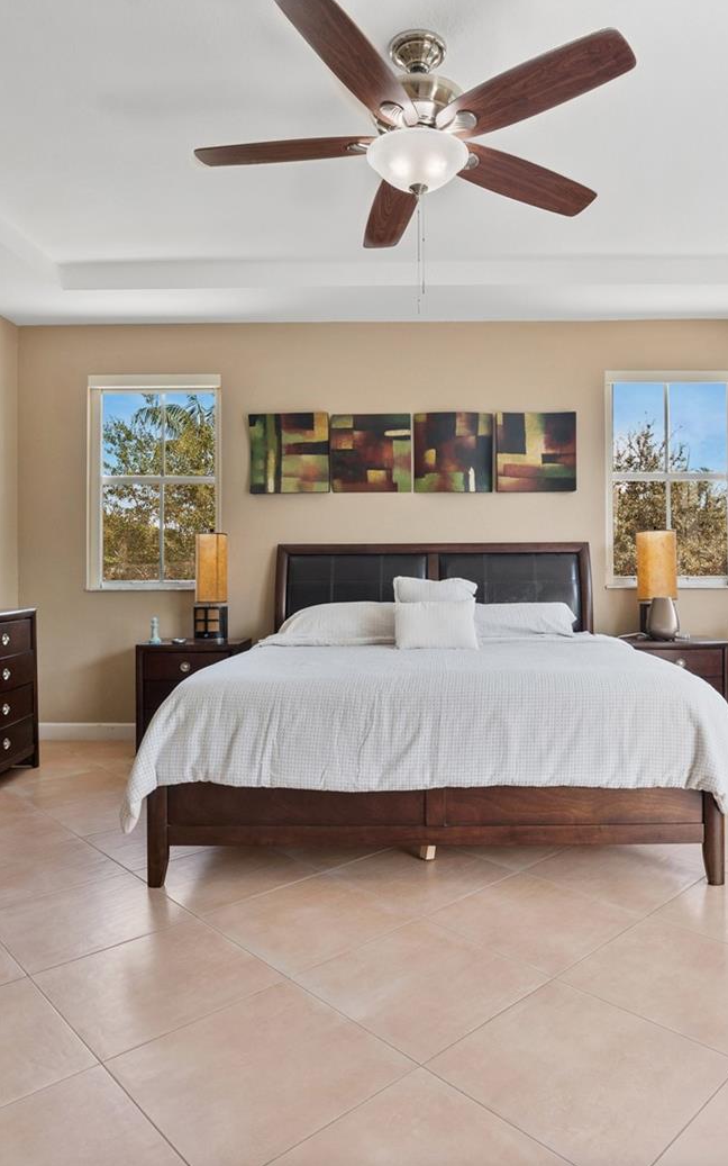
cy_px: 571
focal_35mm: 22
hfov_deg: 54.9
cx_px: 411
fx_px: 698
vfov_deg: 79.6
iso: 1000
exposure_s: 1/30
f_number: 8
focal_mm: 14
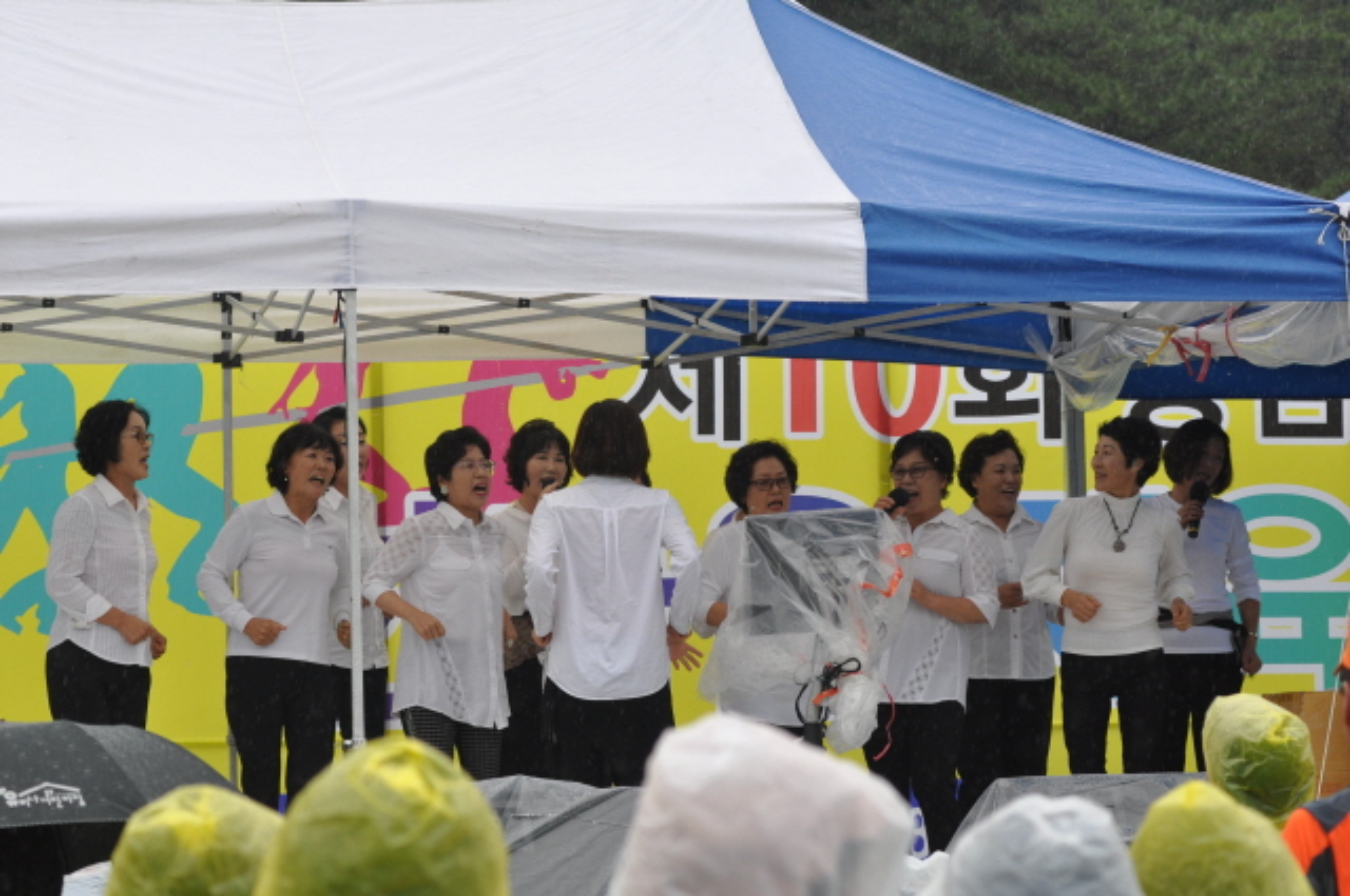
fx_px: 6517
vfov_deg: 7.9
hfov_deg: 11.8
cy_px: 448
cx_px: 675
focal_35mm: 174
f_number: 5.6
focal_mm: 116
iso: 400
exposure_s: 1/500
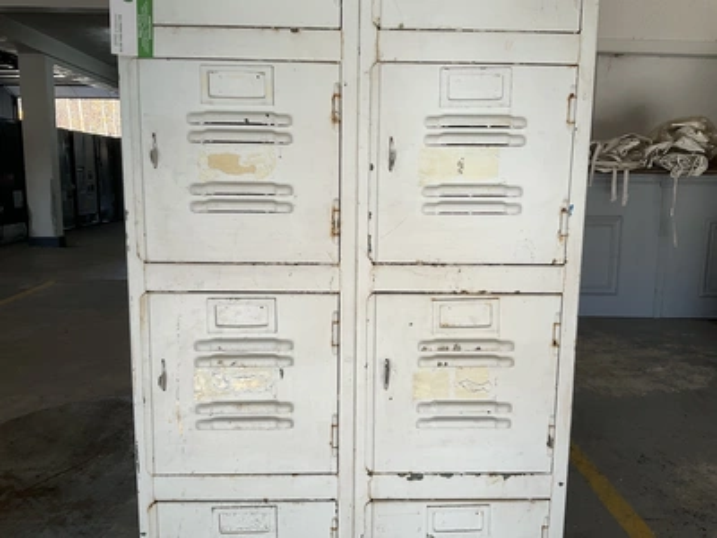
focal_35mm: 29
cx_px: 358
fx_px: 601
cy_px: 269
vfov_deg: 48.2
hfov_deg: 61.7
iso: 20
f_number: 1.8
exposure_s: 1/145
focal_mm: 3
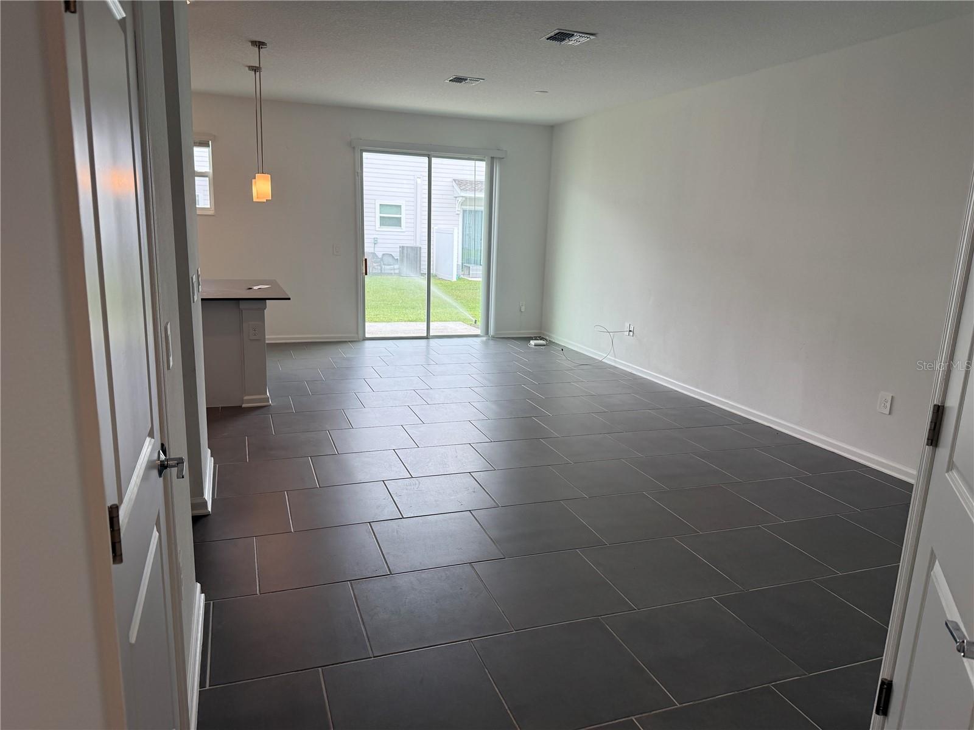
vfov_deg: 56.8
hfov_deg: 71.6
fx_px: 675
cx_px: 487
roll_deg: -2.2
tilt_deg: -14.1
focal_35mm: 24
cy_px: 365
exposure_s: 1/347
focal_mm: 6.76
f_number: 1.78
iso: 100
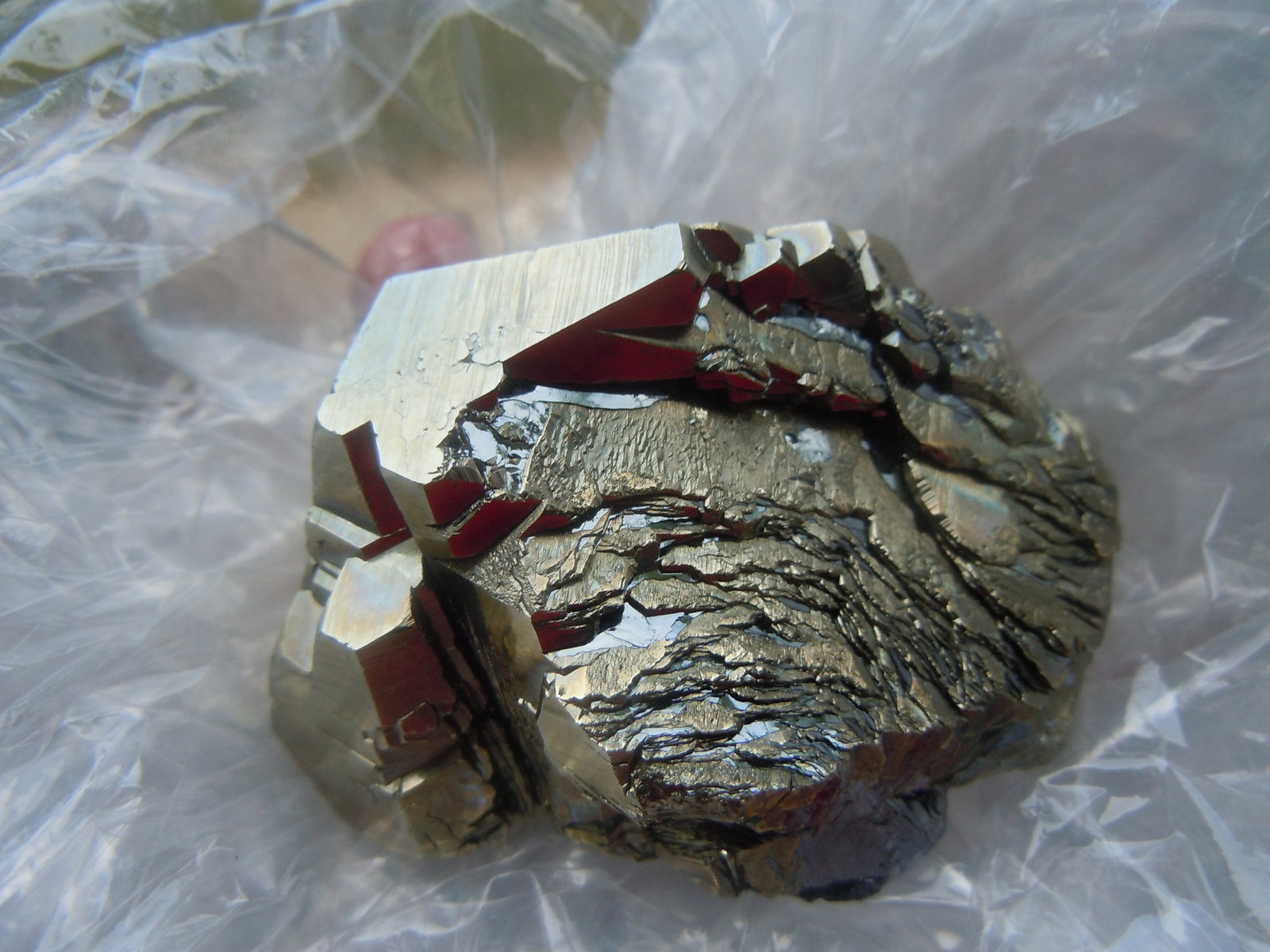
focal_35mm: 30
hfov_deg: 60.0
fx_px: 1101
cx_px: 635
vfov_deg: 46.8
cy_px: 476
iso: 160
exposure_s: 1/60
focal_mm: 5.4
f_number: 3.5
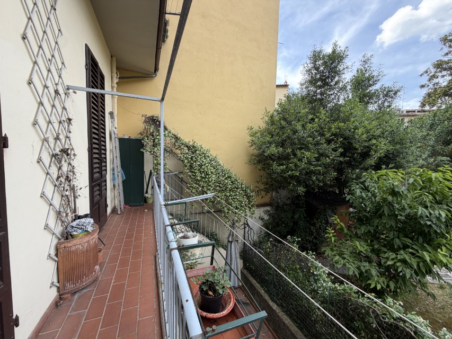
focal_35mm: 14
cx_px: 226
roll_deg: -1.2
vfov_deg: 85.7
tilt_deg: -3.6
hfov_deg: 102.1
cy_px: 170
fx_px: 183
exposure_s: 1/256
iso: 40
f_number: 2.2
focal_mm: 2.22
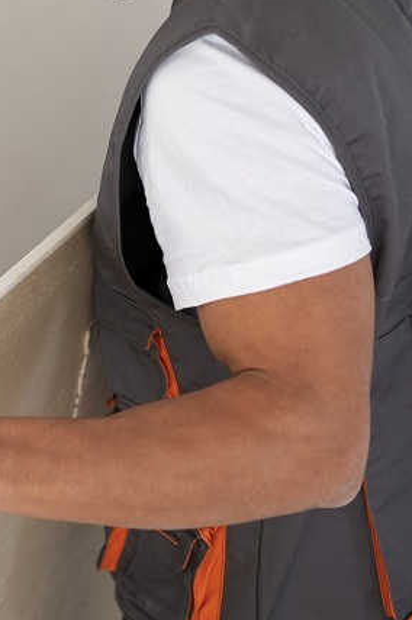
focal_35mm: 82
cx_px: 51
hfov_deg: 16.4
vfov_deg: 24.7
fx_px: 1410
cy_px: 221
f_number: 2.2
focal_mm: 35
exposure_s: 1/200
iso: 250
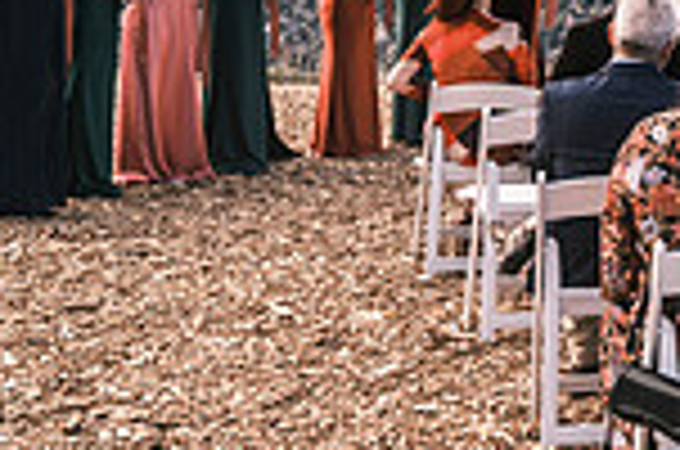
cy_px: -200
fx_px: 1960
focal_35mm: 104
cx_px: 986
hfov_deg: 17.8
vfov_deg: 12.5
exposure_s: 1/450
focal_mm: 18
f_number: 4.5
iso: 400
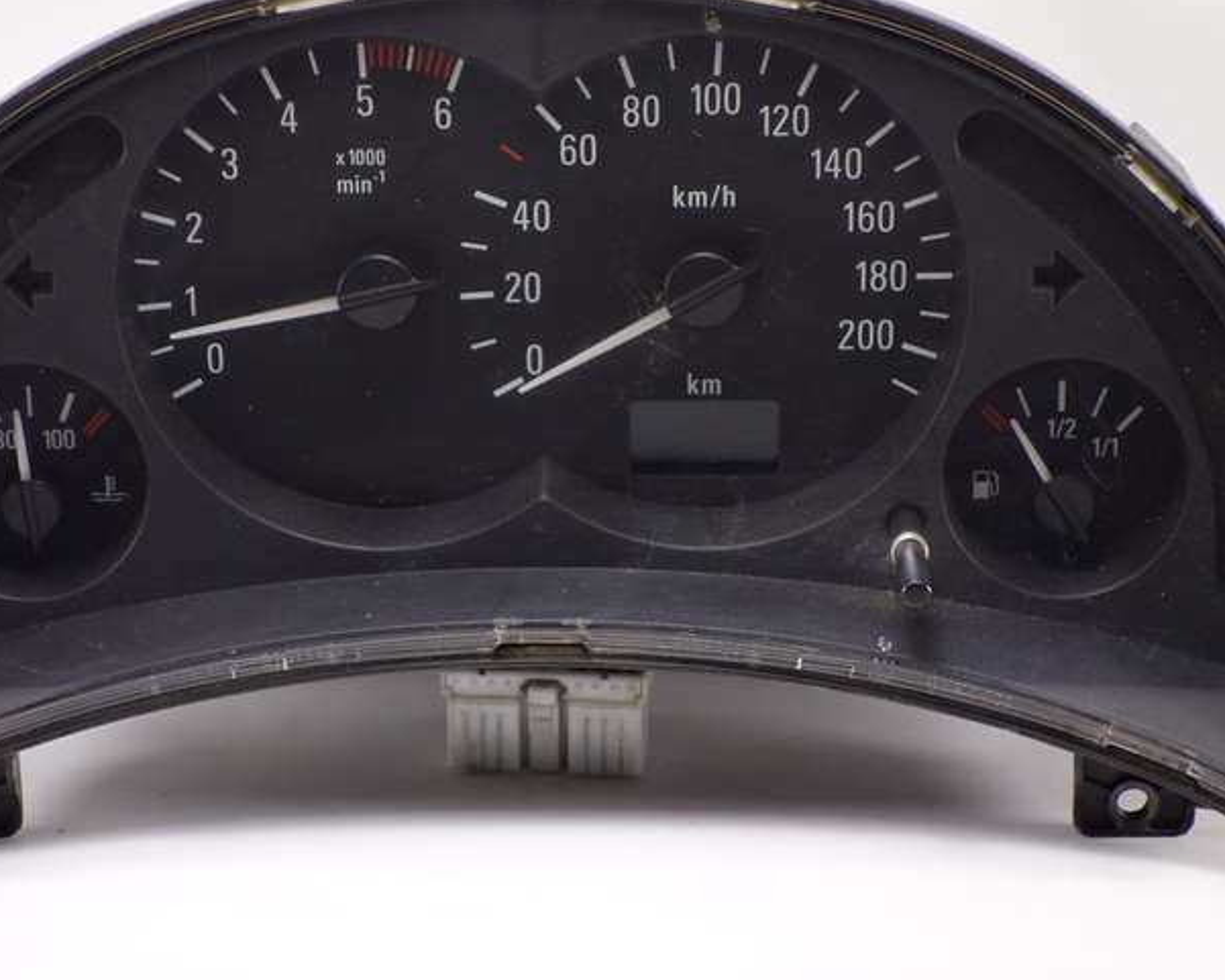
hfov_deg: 15.0
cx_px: 530
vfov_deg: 12.1
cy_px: 449
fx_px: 4641
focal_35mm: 128
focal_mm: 36.97
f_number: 4.9
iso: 800
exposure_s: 1/100
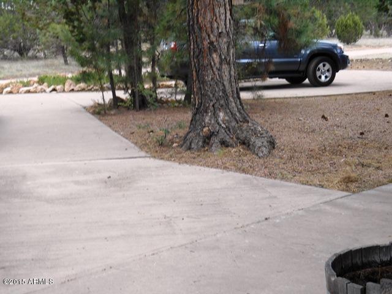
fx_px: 691
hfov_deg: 31.7
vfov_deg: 24.0
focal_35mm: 61
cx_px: 196
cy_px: 147
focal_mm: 10.9
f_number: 4.4
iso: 80
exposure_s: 1/80
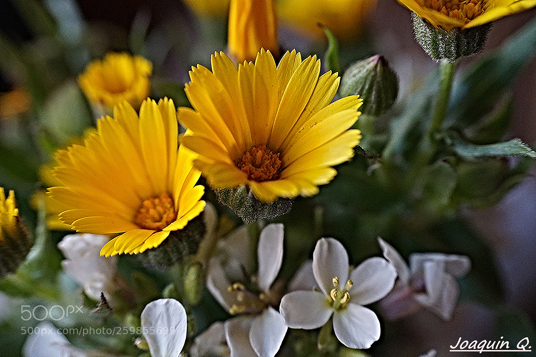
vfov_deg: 18.9
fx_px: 1071
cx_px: 268
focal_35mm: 72
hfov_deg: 28.1
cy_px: 178
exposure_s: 1/160
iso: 800
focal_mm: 48
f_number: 5.6
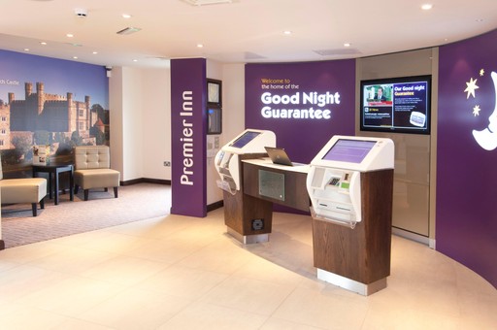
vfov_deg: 43.5
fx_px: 414
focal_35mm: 30
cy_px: 165
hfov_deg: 62.0
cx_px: 248
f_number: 8
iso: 200
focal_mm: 20
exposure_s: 1/2.5
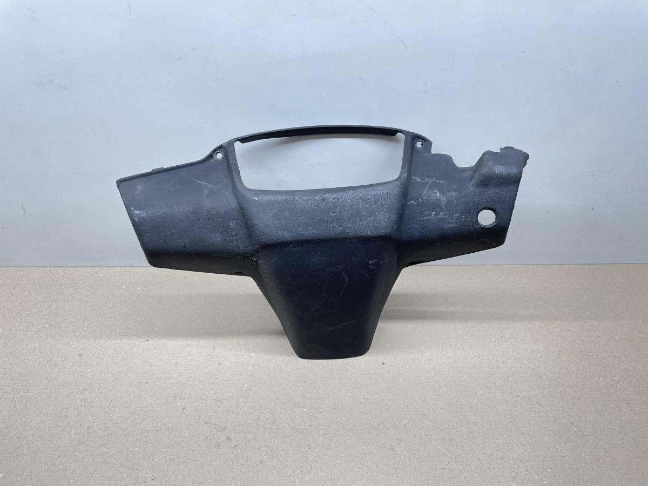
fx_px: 487
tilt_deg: -46.7
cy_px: 243
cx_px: 324
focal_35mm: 26
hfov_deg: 67.3
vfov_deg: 53.1
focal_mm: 4.2
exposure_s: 1/100
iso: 80
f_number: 1.6
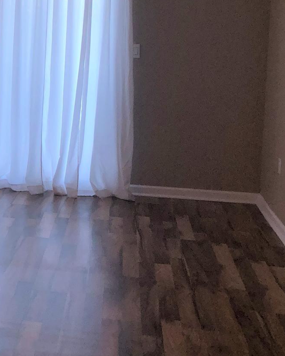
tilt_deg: -5.0
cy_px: 67
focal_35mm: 66
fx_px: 695
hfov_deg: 21.8
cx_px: -34
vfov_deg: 28.1
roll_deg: -0.5
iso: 50
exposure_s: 1/60
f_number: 1.8
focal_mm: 3.99
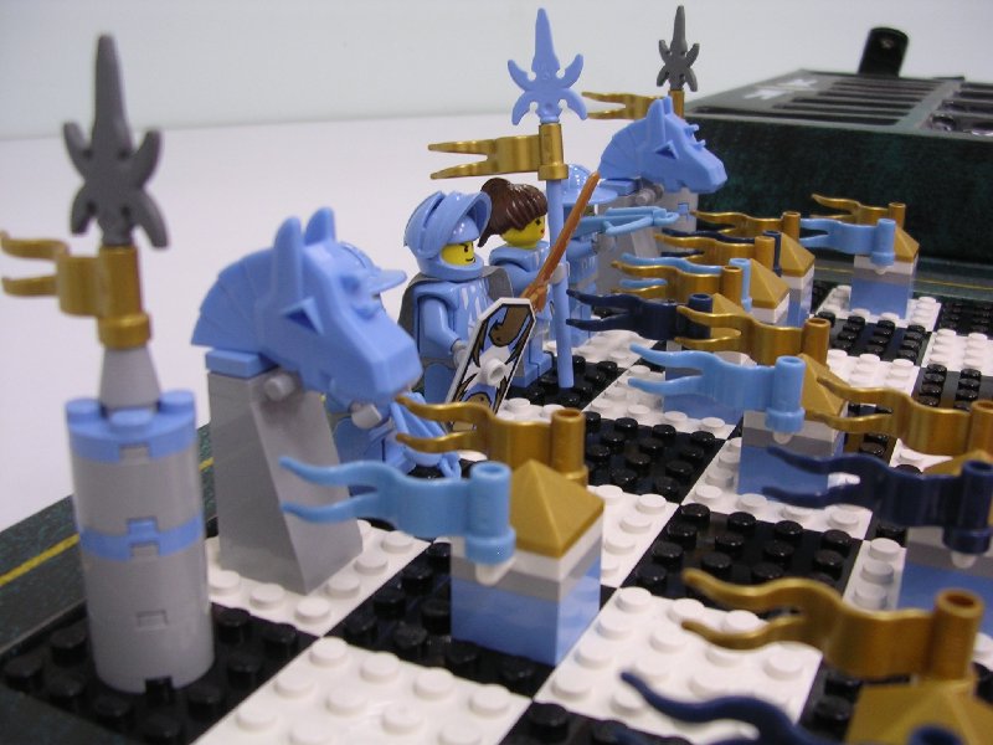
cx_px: 496
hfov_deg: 49.0
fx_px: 1090
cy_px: 372
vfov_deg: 37.7
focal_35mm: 38
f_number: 2.8
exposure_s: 1/16.2
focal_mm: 5.8
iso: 100
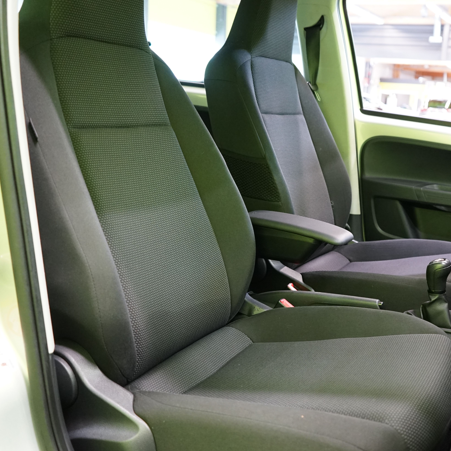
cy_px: 227
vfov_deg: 42.8
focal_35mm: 39
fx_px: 575
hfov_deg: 42.1
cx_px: 309
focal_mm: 30
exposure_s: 1/20
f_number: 4
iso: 2500
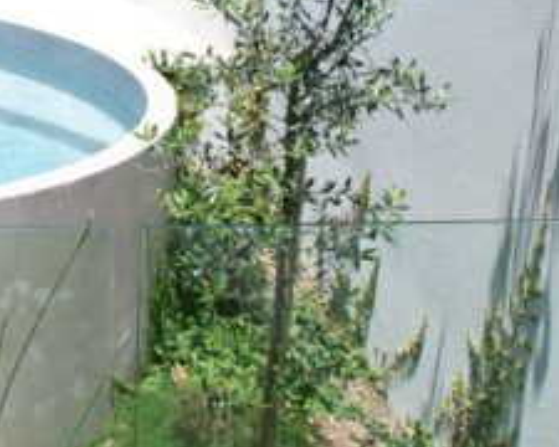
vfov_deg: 15.2
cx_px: -363
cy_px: -215
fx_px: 1555
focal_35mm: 94
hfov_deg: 17.5
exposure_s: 1/1250
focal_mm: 8.38
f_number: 2.8
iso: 100
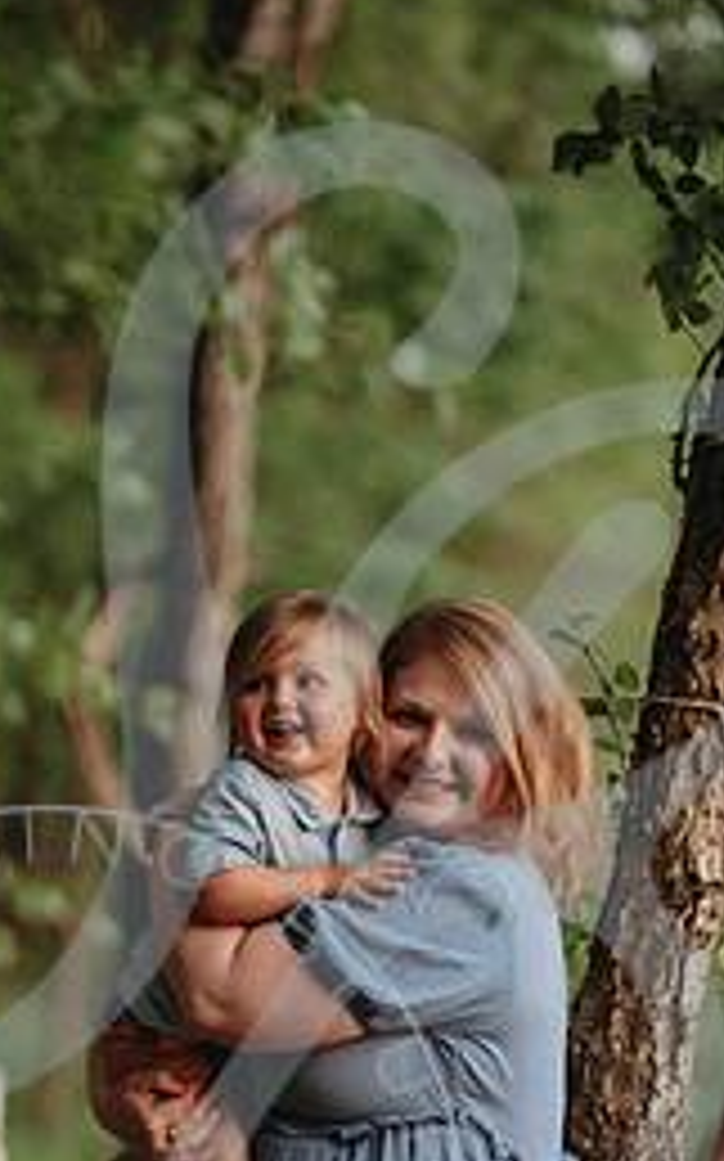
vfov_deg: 7.6
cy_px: 882
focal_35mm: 276
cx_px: 252
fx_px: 8723
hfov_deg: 4.8
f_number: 2.8
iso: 400
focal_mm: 155
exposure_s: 1/200
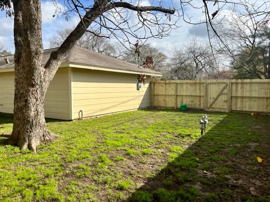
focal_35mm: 26
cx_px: 135
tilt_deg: -4.3
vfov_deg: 53.1
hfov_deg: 67.3
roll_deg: +0.3
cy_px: 101
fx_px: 203
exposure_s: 1/3745
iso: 50
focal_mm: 5.1
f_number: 1.6
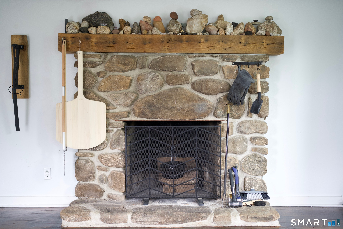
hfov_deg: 54.4
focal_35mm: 35
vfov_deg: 37.9
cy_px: 114
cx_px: 172
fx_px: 333
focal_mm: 35
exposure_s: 1/60
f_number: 1.6
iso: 640
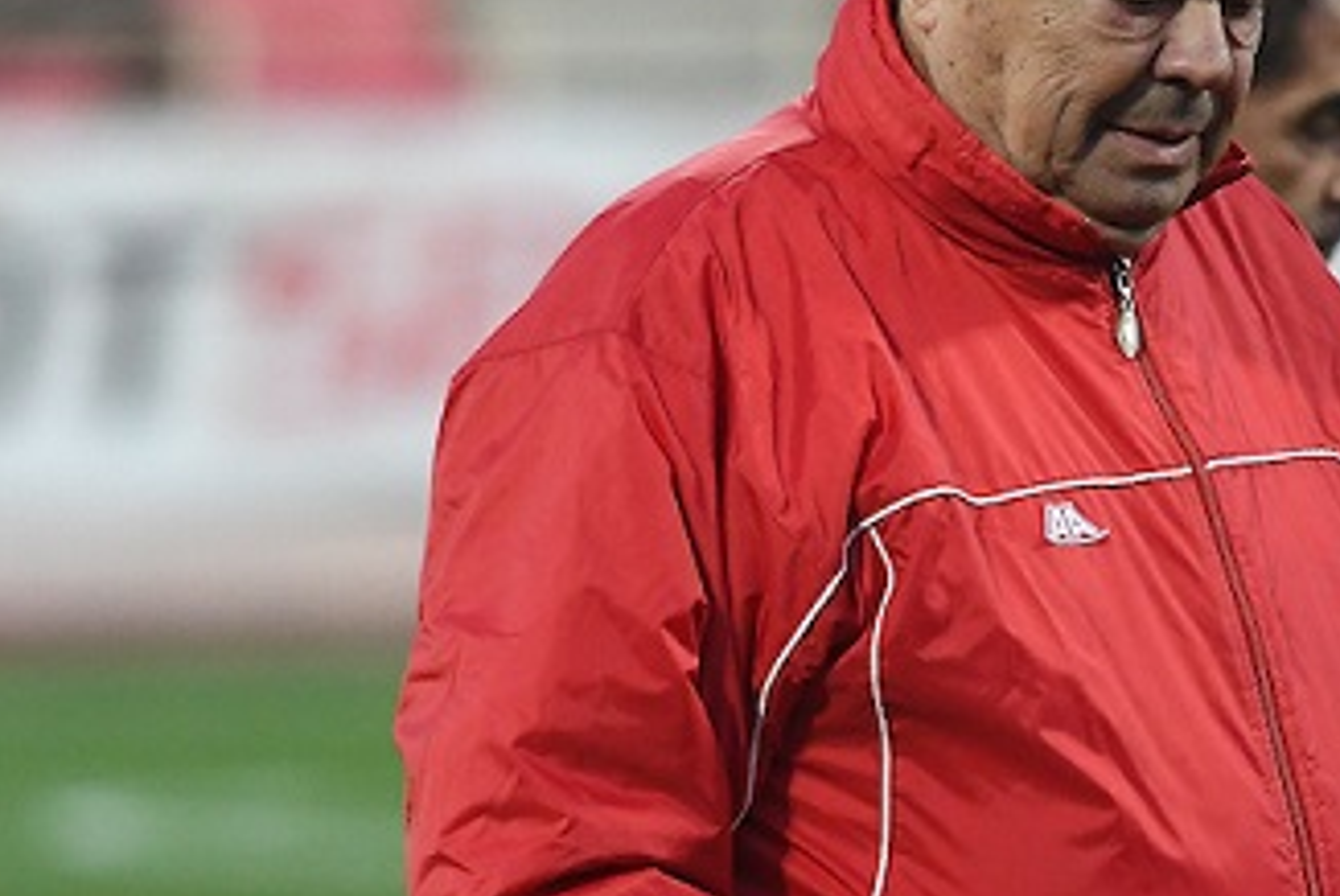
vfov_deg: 1.7
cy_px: 522
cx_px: 1184
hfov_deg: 2.5
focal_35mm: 827
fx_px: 30809
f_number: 4
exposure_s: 1/1600
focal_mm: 200
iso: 3200
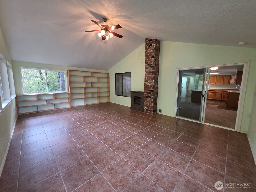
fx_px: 96
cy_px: 96
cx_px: 128
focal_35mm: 13
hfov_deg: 106.2
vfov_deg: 89.9
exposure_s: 1/60
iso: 160
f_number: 1.9
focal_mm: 2.2
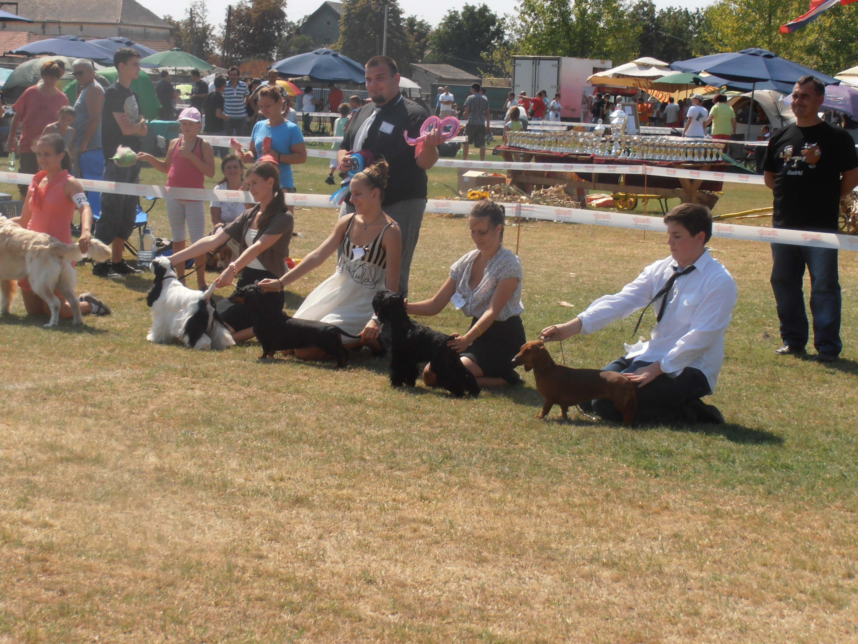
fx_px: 2181
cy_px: 322
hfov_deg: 22.3
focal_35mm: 88
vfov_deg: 16.8
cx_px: 429
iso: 80
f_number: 13
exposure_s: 1/100
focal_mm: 15.51
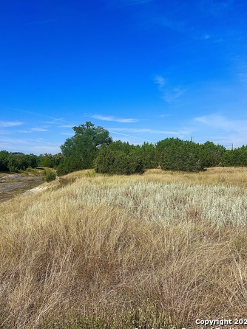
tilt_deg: +1.3
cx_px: 121
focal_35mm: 28
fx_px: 267
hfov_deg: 49.7
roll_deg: +1.3
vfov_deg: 63.4
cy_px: 158
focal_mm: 5.7
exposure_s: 1/6211
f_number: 1.5
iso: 50
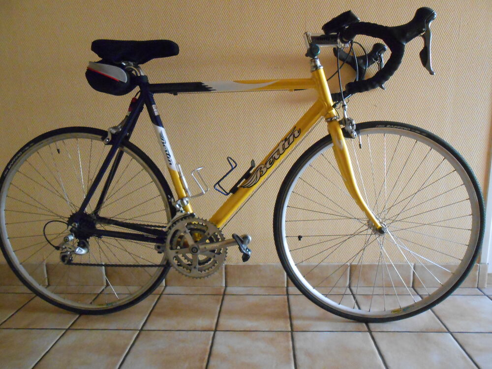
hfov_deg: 67.3
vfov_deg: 53.1
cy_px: 184
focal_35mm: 26
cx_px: 246
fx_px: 370
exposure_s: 1/20
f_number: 3.5
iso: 800
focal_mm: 4.6
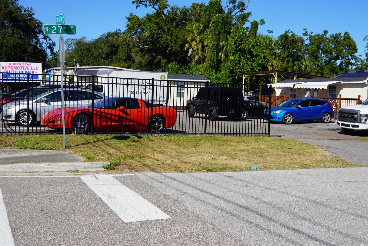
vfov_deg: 31.9
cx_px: 184
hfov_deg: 46.4
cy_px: 123
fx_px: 430
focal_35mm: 42
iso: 100
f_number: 5
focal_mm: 28
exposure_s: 1/800
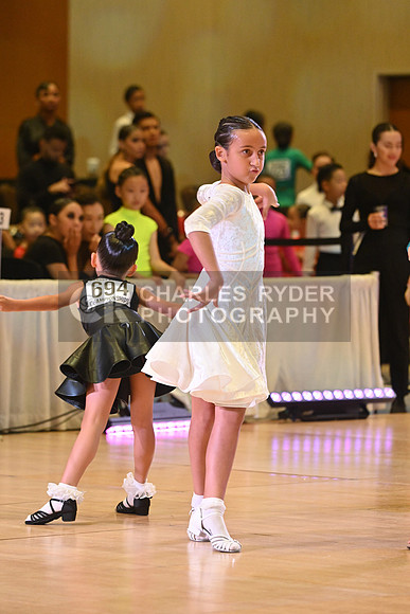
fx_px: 3414
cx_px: 205
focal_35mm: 200
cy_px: 307
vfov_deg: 10.3
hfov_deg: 6.9
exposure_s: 1/400
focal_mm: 200
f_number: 5.6
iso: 4000
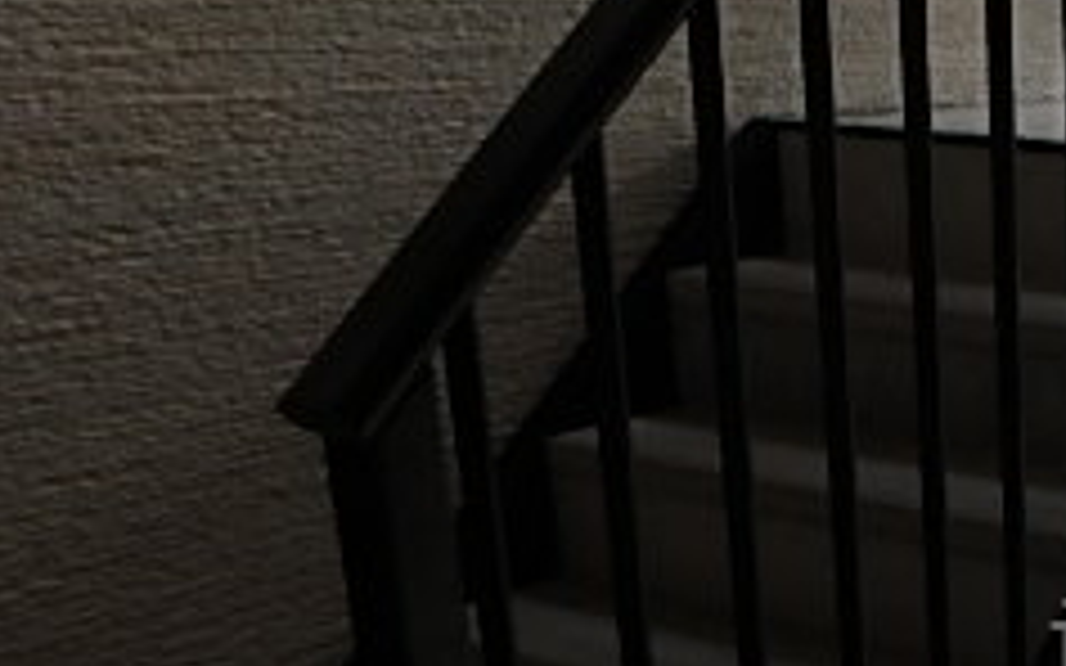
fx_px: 1743
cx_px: 1349
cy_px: 652
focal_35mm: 60
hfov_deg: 28.5
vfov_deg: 21.0
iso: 320
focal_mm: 3.7
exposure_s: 1/30
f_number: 3.5
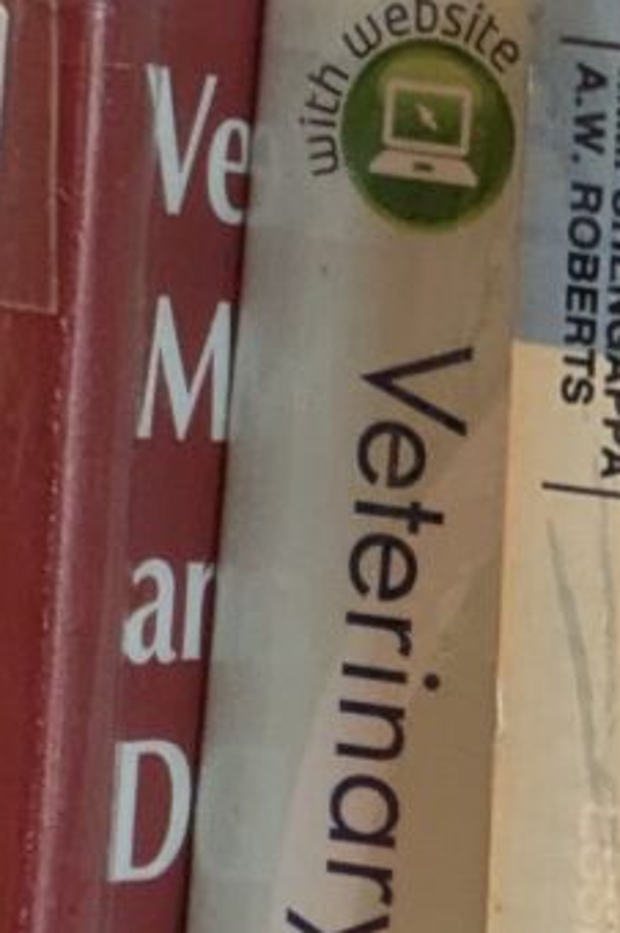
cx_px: 3465
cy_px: 1317
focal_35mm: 196
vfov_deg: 10.2
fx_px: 5073
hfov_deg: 5.0
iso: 342
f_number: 1.89
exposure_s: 1/33.3
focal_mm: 5.43
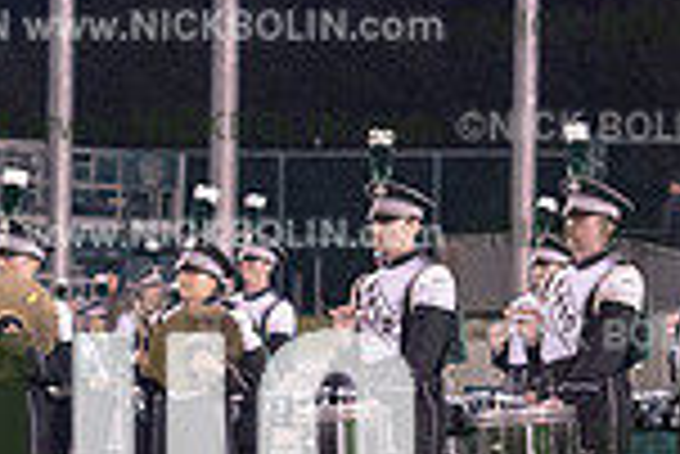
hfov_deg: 4.3
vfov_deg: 2.9
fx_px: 9075
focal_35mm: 480
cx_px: 95
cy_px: 546
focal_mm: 125
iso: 5000
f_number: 3.2
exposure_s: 1/1250
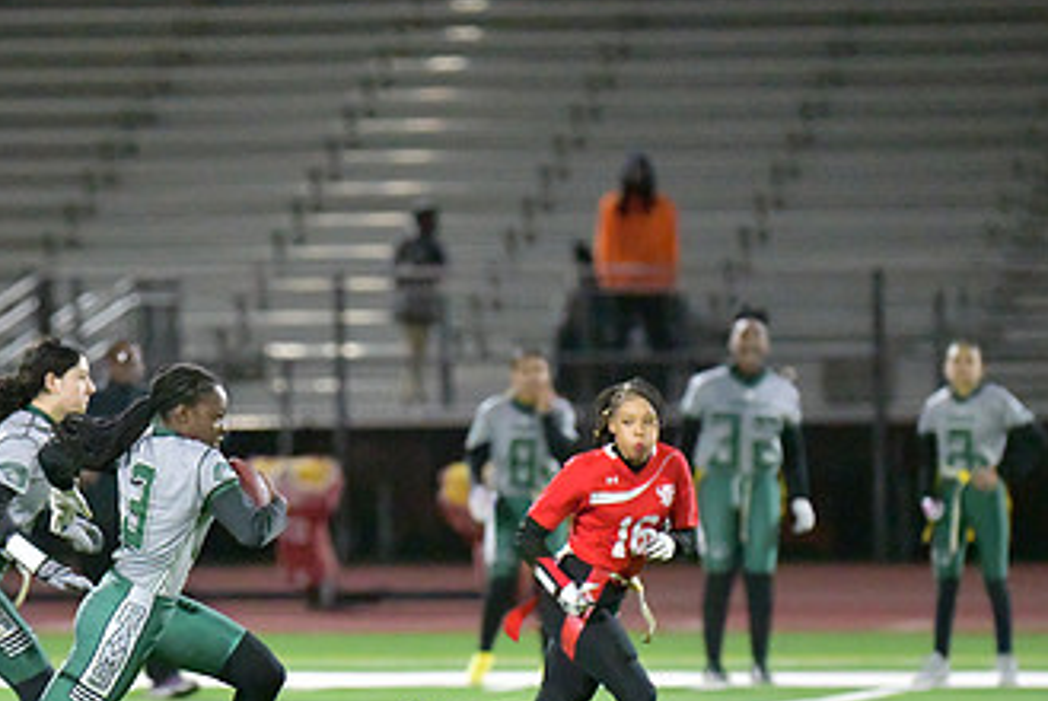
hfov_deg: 5.6
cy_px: 597
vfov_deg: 3.7
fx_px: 10780
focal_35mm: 370
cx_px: 325
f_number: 2.8
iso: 25600
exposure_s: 1/3200
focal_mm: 210
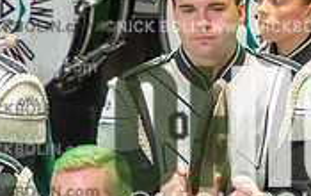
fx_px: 11444
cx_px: 240
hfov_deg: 1.6
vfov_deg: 1.0
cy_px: 150
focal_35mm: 1348
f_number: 5.6
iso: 8000
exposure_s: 1/320
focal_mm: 400
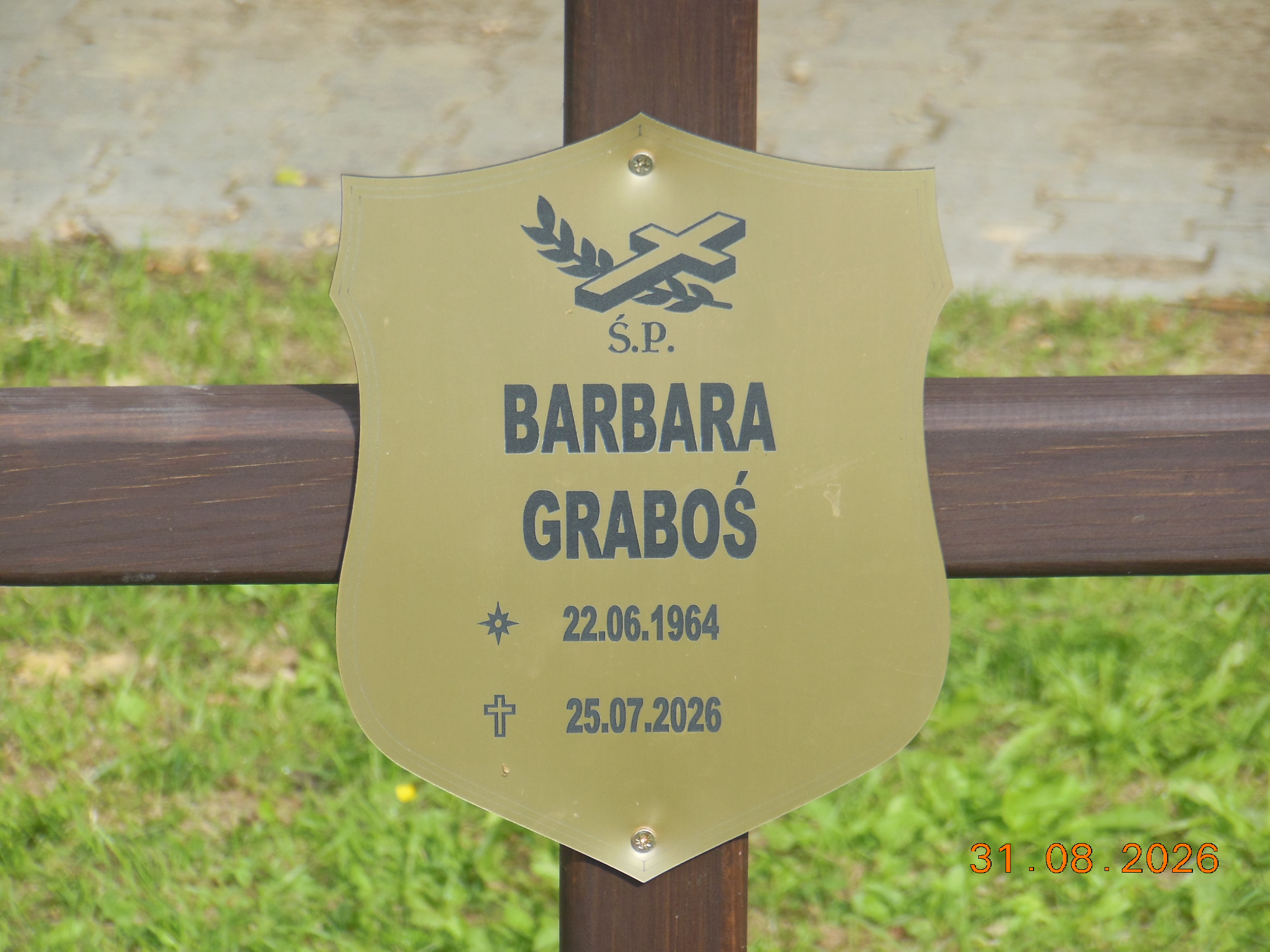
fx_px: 9172
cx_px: 635
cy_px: 476
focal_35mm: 250
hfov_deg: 7.9
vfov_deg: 5.9
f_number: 5.8
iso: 125
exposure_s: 1/320
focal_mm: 45
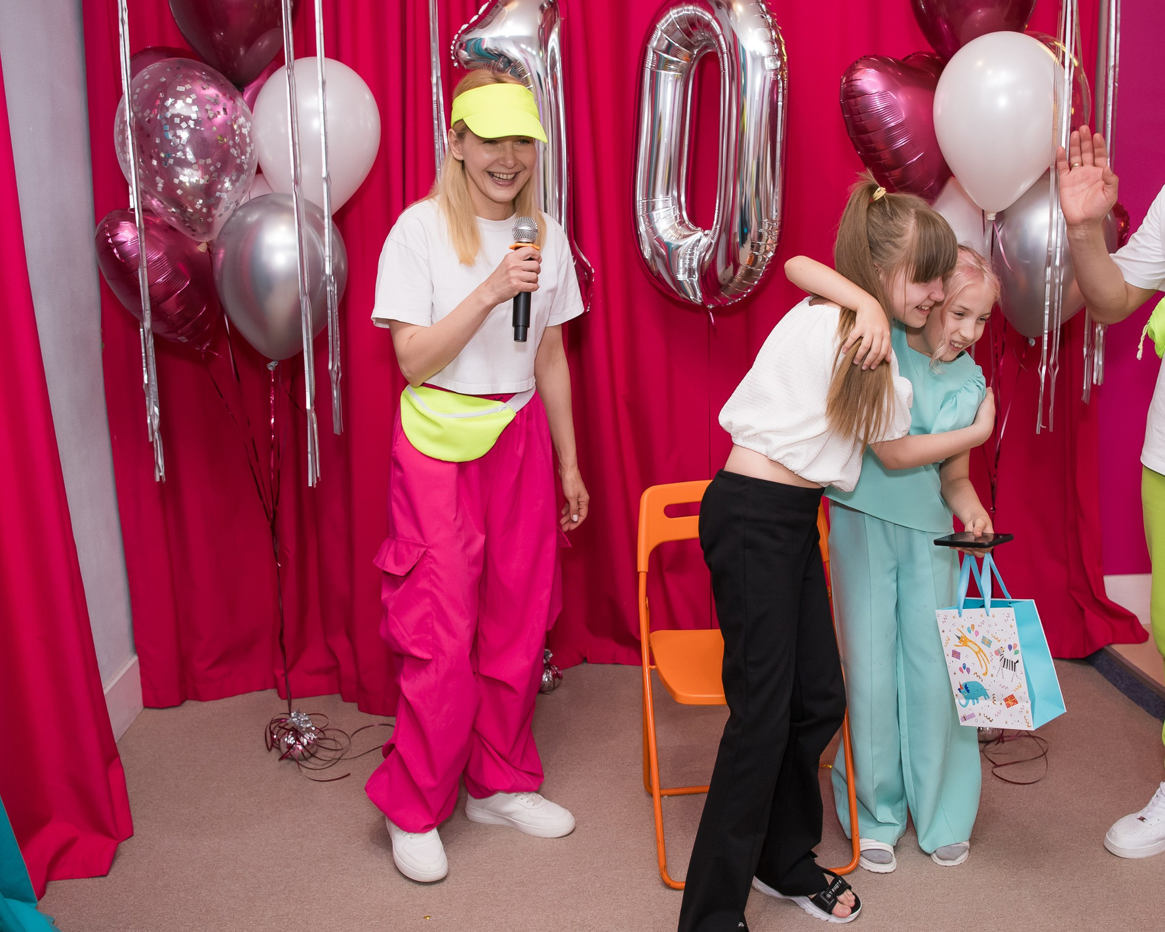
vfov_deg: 40.1
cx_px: 677
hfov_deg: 48.9
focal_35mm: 37
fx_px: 1276
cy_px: 414
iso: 500
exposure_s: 1/160
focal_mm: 24
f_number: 2.8
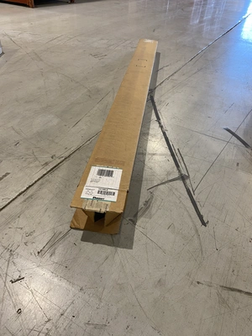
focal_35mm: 26
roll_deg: -3.3
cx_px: 126
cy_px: 168
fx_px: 252
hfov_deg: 53.1
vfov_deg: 67.3
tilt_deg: -38.8
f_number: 1.8
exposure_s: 1/60
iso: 80
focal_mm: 4.25
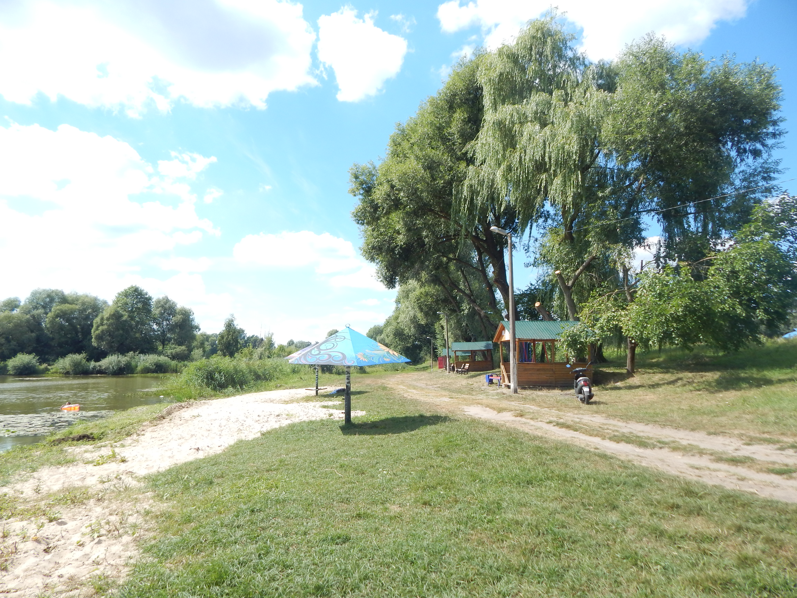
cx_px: 398
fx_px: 507
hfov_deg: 76.4
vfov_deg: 61.1
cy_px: 299
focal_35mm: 22
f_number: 3
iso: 125
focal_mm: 4
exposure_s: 1/1000
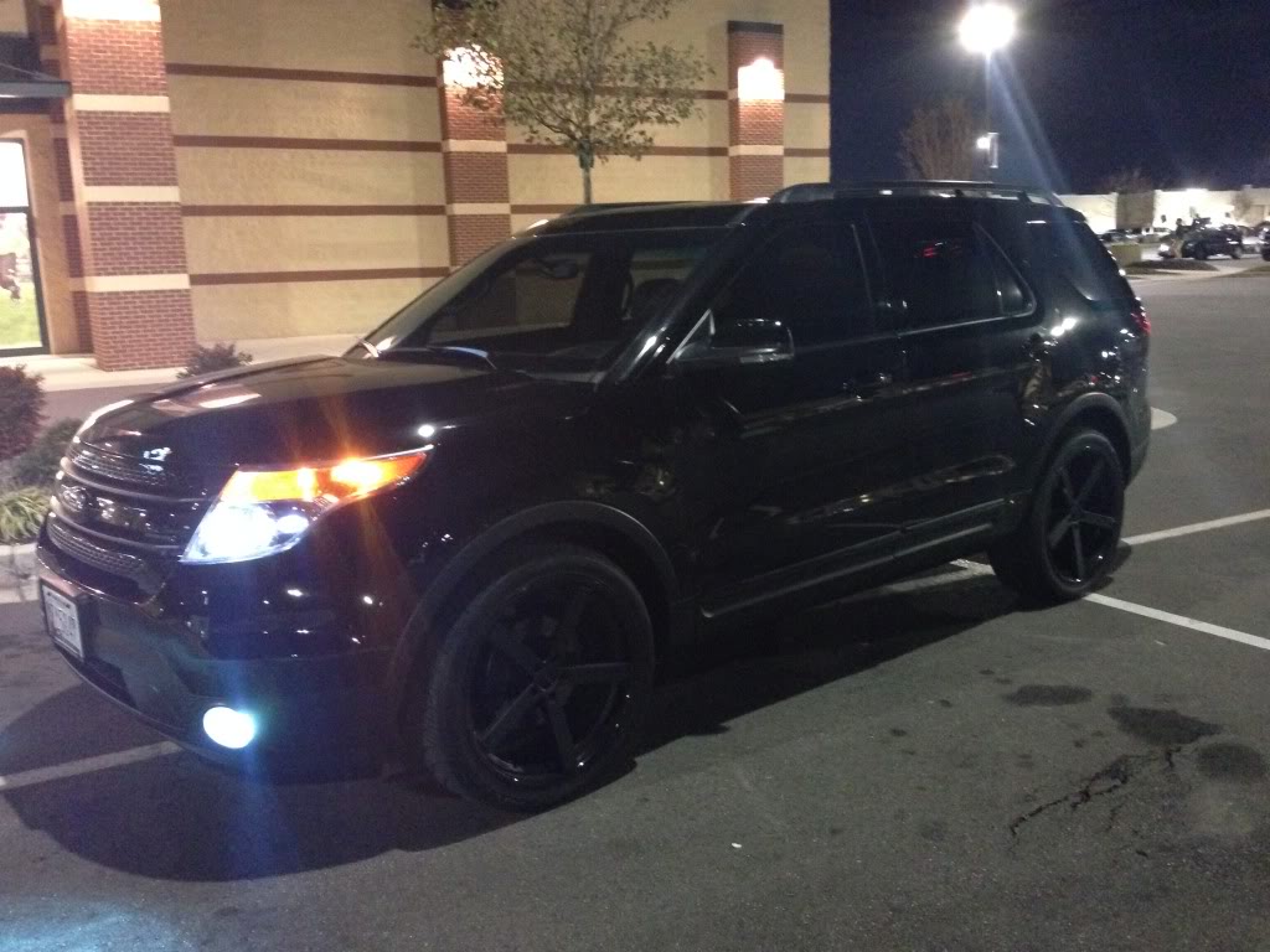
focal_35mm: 33
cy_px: 476
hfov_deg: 55.4
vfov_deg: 42.9
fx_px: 1211
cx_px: 635
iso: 800
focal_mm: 4.1
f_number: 2.4
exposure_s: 1/15
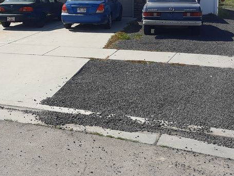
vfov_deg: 25.3
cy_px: 18
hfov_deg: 33.4
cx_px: 50
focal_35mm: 56
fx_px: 379
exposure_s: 1/1147
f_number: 2
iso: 32
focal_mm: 4.6
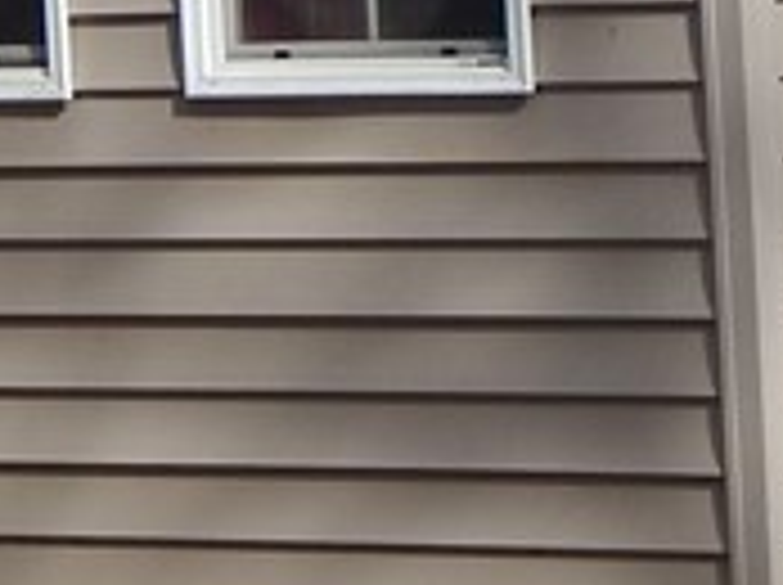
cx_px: 706
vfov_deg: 3.6
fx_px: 9193
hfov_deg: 4.9
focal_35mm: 407
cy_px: -297
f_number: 4.1
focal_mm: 12.3
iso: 125
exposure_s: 1/500
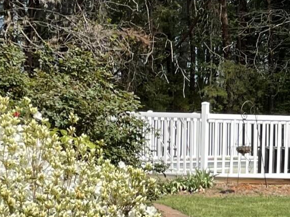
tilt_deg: +4.5
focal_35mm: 136
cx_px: 484
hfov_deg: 13.4
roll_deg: -0.9
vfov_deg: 10.9
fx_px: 1139
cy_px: 92
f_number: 1.6
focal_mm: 4.2
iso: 32
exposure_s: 1/2451
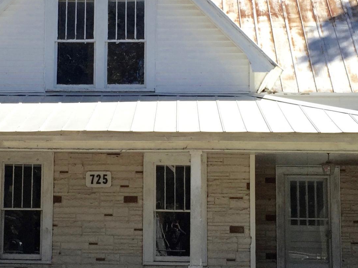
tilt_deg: +7.7
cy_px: 121
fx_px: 827
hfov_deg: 24.3
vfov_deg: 18.4
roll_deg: -0.4
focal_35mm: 80
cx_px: 117
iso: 32
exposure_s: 1/1364
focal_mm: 4.15
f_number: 2.2
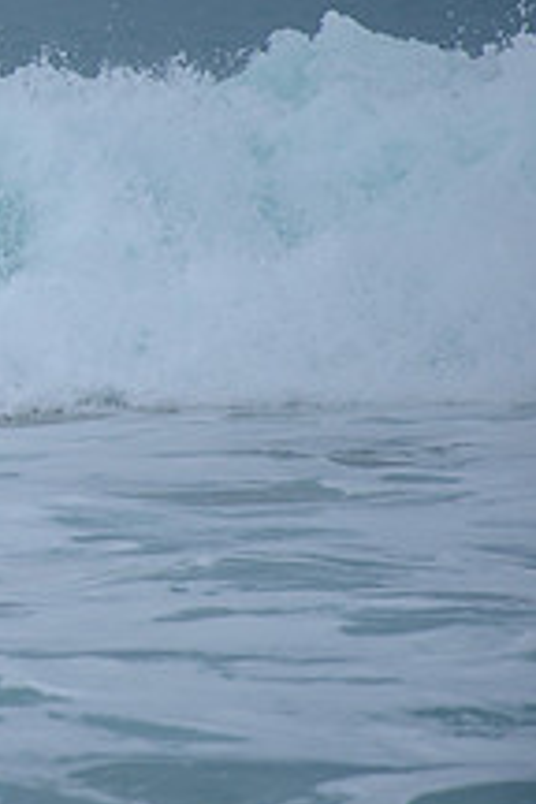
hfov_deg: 1.0
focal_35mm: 1343
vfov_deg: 1.5
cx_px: -540
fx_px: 29991
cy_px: 210
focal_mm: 500
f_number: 5.6
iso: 360
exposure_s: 1/2000
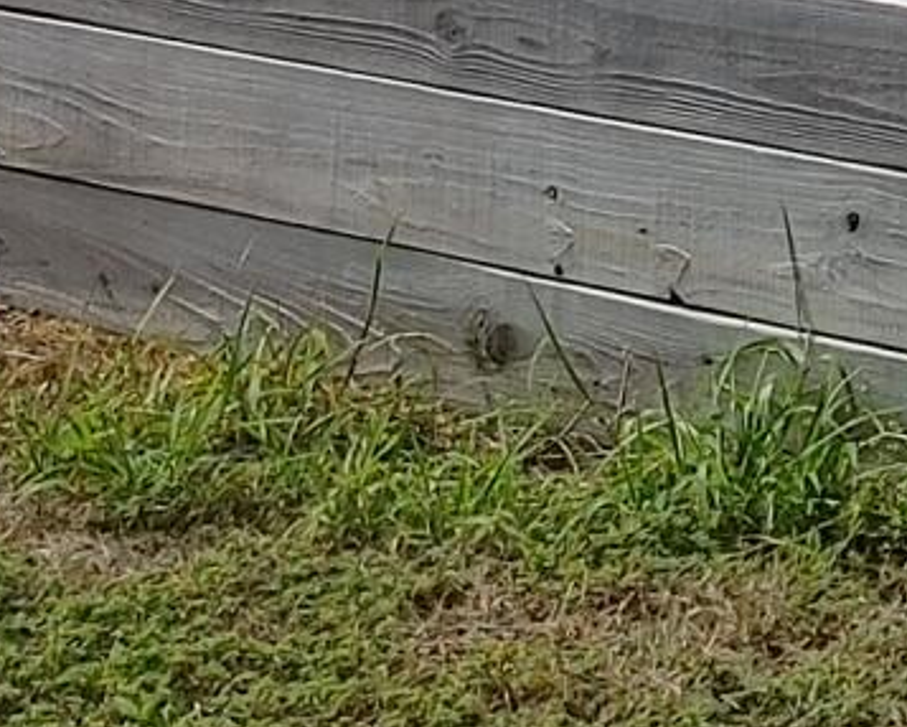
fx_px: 5721
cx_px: 2109
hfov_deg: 8.4
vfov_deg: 6.2
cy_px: -2077
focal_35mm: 213
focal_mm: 5.58
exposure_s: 1/3571
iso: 50
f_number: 1.8
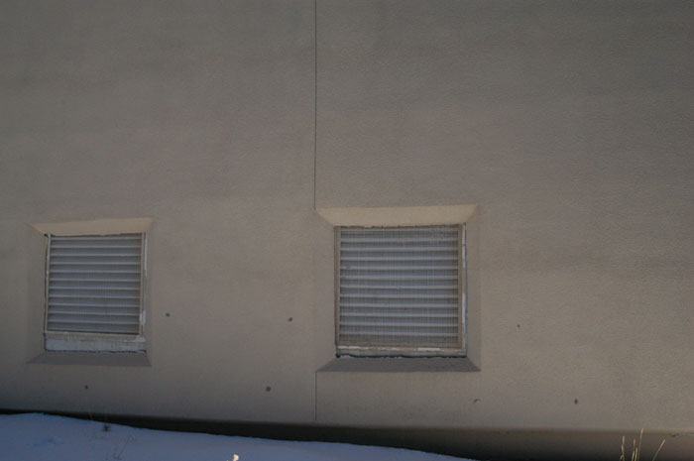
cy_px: 230
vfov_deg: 36.8
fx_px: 693
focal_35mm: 36
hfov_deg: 53.2
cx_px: 347
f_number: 13
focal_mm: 24
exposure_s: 1/640
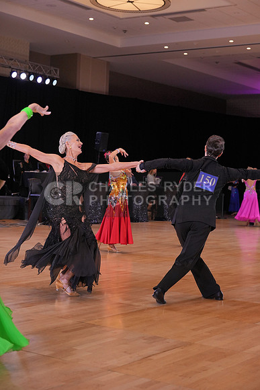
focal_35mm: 65
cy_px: 195
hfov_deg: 20.9
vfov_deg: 31.0
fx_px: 704
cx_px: 130
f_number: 4
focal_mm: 65
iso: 2000
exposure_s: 1/500
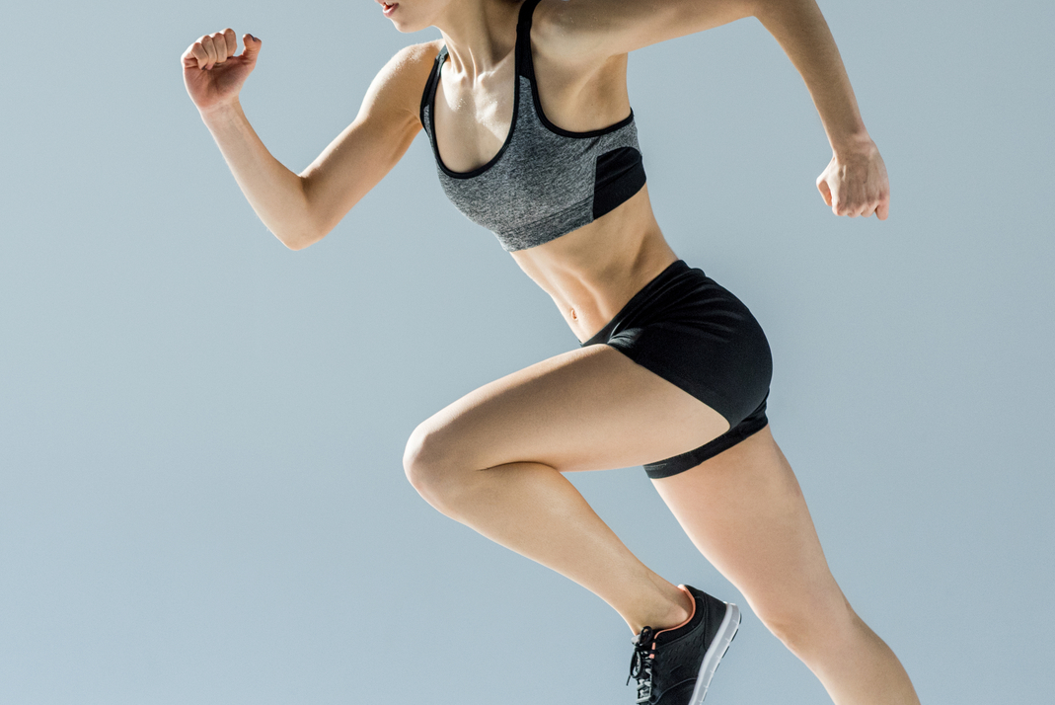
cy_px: 392
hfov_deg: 12.9
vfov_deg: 8.6
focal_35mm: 159
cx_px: 259
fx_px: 4662
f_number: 4
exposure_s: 1/1250
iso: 400
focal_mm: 85
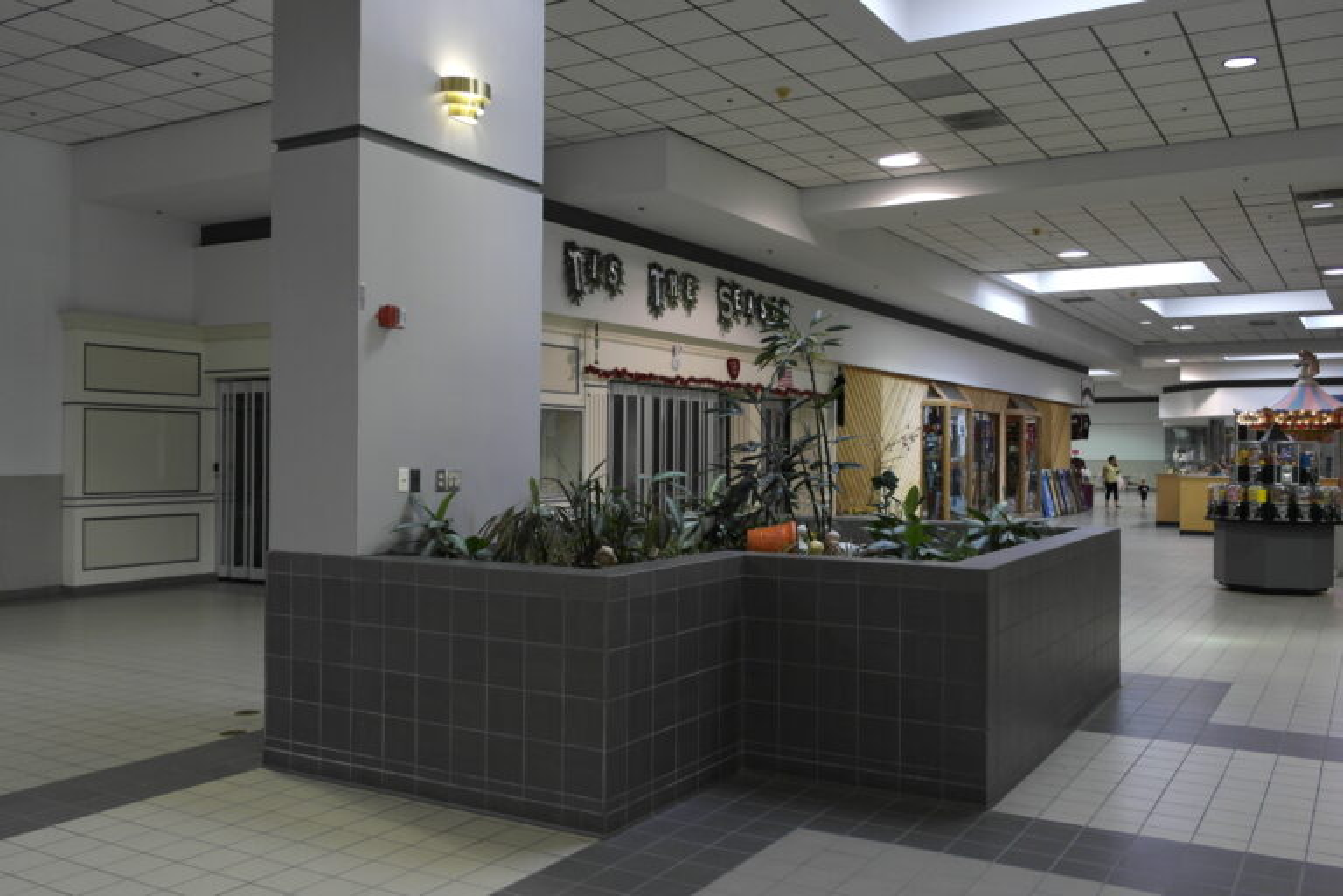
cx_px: 672
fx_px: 1119
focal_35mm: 30
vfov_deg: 43.6
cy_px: 448
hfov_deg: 61.9
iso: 400
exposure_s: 1/80
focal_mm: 20
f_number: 3.5
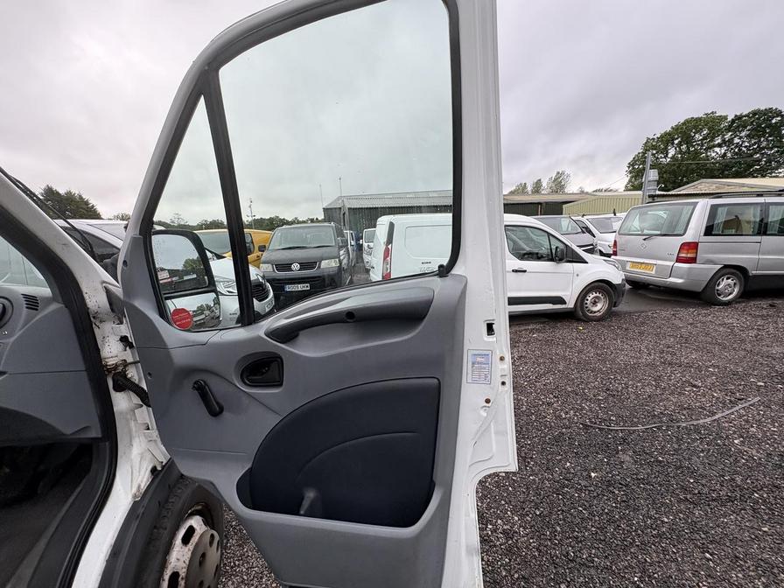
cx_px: 392
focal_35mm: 14
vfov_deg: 85.7
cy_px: 294
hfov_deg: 102.1
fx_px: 317
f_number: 2.2
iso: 40
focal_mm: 2.22
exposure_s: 1/302
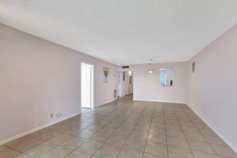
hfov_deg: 100.4
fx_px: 99
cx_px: 118
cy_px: 79
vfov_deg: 77.2
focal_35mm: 15
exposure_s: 1/15
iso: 1000
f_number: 8
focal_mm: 10
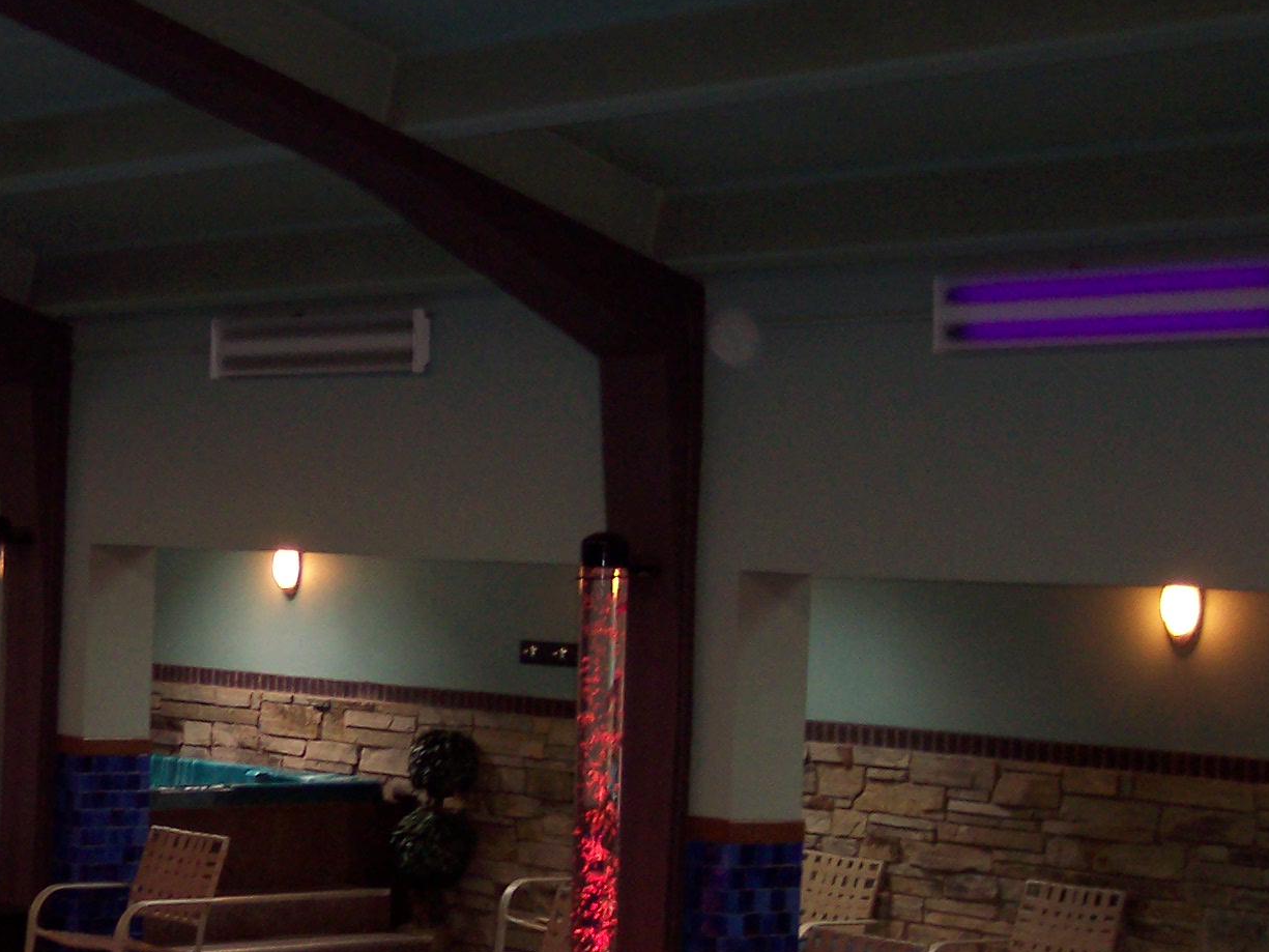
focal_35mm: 80
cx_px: 90
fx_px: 2933
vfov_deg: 18.4
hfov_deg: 23.7
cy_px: 582
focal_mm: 8
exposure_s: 1/30
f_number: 2.8
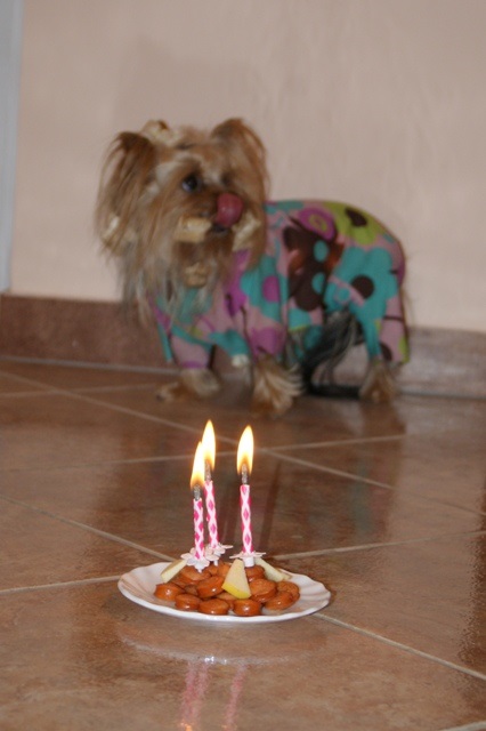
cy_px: 366
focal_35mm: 75
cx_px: 243
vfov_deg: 27.0
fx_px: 1520
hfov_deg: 18.2
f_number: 5.6
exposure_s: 1/80
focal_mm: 50
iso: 400
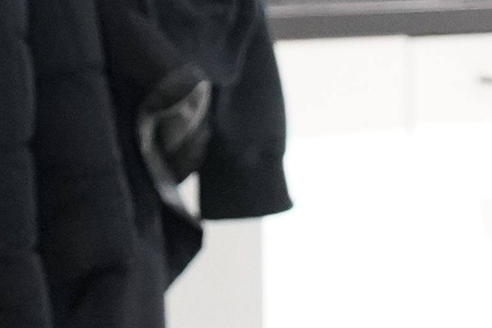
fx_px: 6751
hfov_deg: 4.2
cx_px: 574
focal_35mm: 494
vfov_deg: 2.8
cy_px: 457
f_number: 4
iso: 6400
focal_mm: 63
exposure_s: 1/160
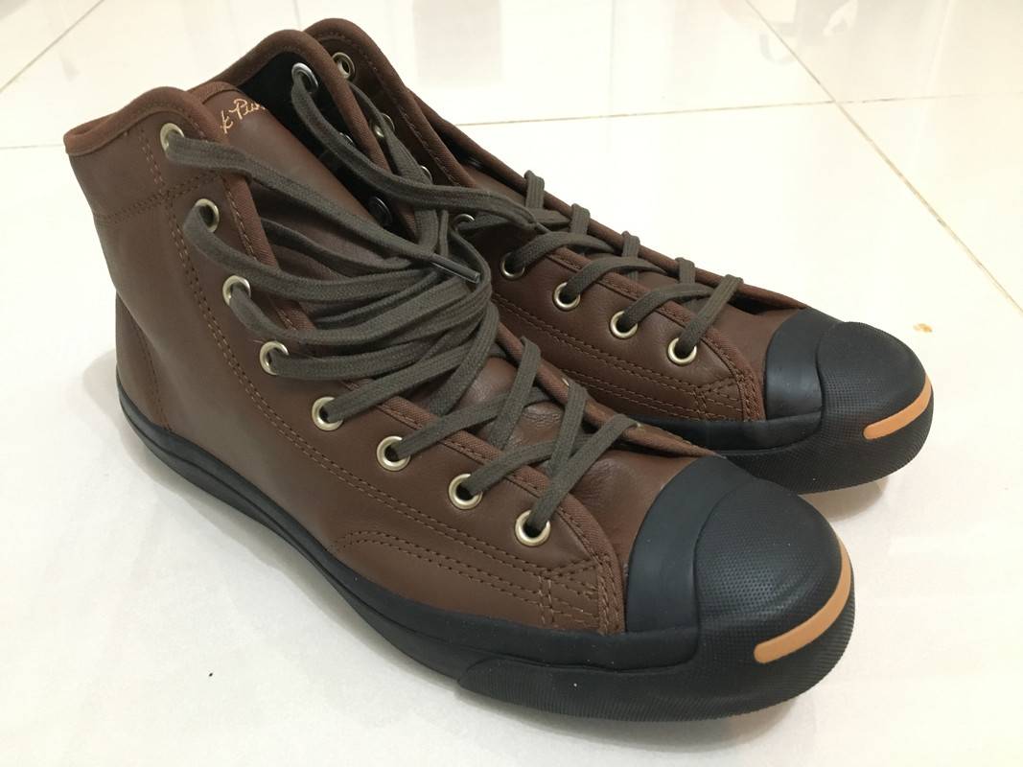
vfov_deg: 48.2
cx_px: 512
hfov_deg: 61.7
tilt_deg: -36.4
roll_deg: +1.9
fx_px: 857
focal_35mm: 29
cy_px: 384
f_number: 2.2
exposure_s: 1/17
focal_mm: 4.15
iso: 400
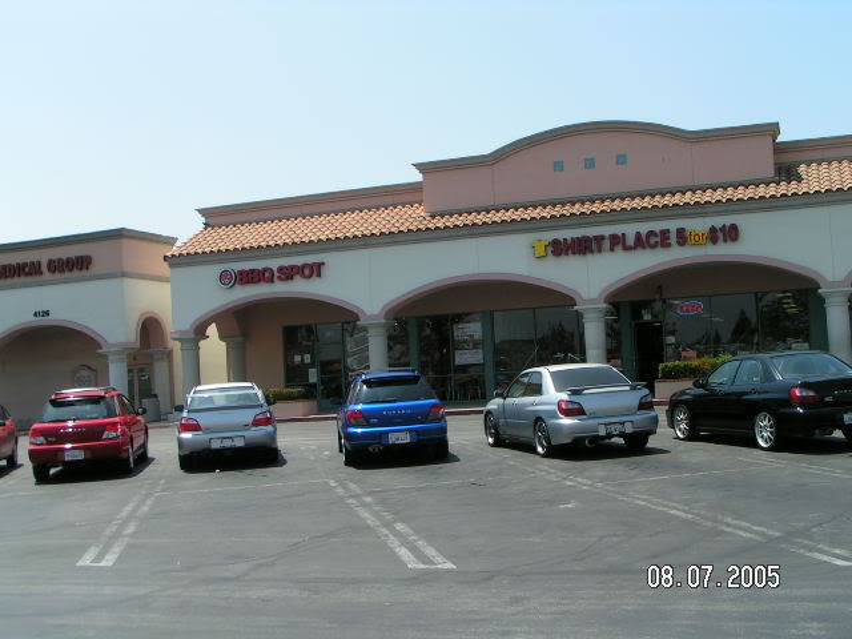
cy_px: 320
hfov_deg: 43.9
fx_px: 1058
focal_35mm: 43
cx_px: 426
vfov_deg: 33.6
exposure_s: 1/320
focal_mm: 6.6
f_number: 5.6
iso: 50
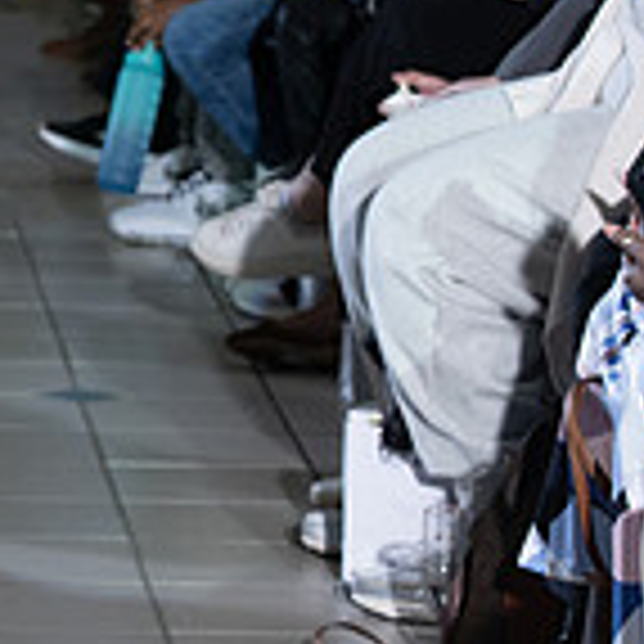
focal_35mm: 276
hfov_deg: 6.2
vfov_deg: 6.3
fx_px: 5809
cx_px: -612
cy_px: 119
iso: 1250
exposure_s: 1/160
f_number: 5
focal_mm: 80
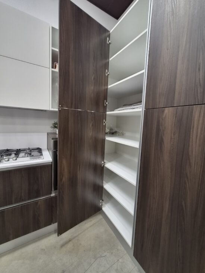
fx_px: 103
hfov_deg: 89.9
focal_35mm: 13
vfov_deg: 106.2
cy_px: 136
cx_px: 102
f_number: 2.2
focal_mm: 2.2
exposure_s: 1/50
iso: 320
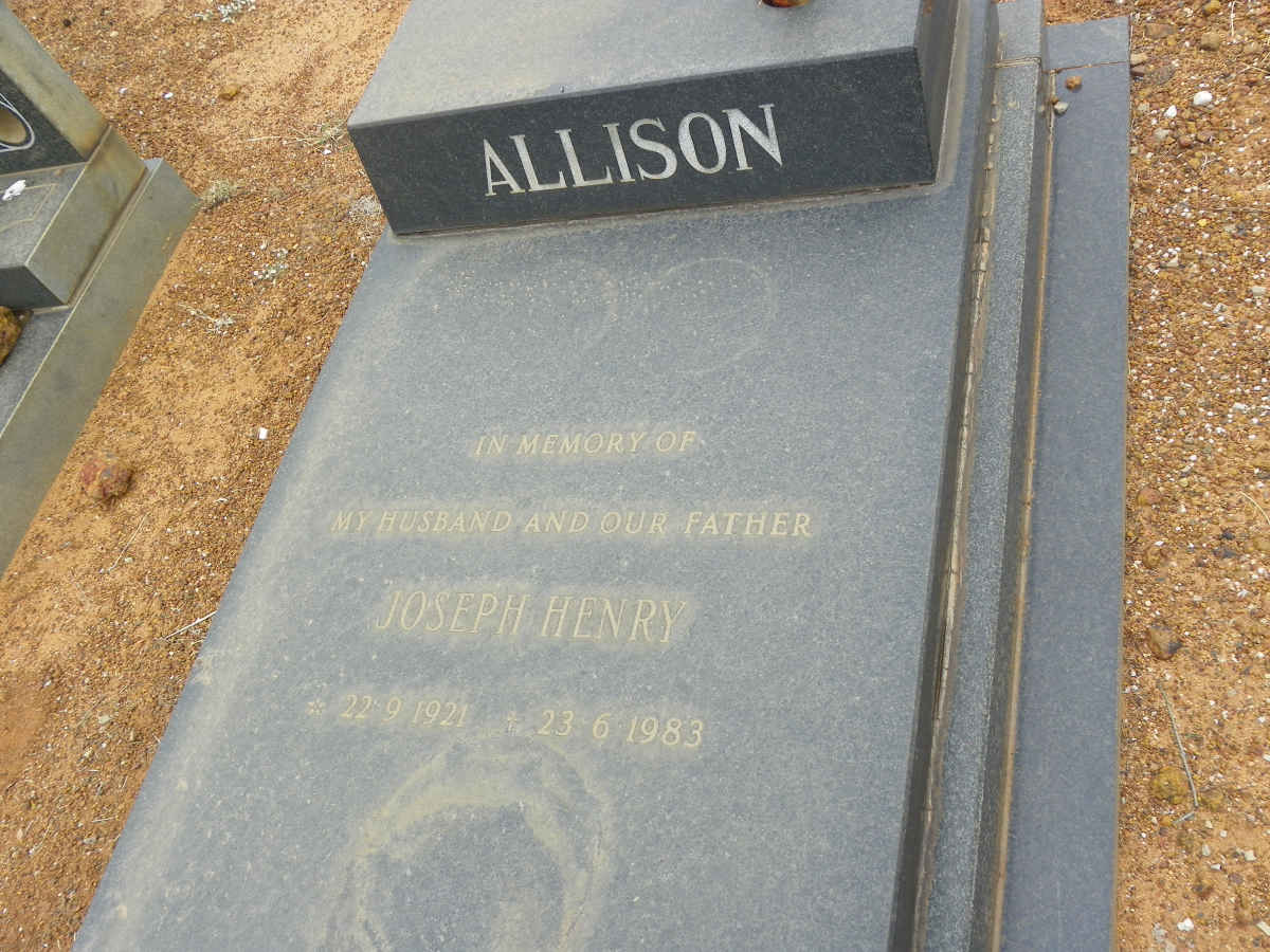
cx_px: 635
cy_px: 476
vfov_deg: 42.9
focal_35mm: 33
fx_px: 1211
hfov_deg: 55.4
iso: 64
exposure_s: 1/160
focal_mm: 5.9
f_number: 3.5
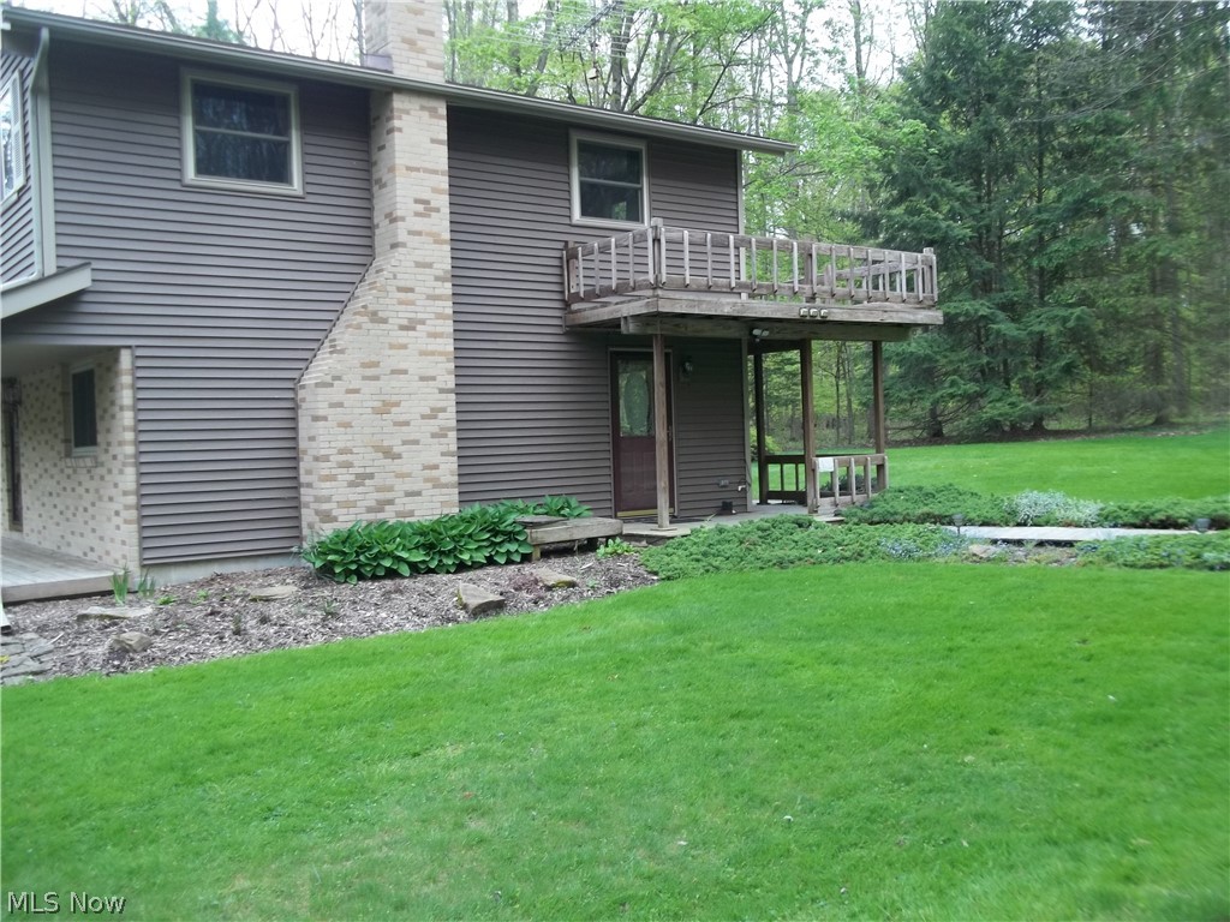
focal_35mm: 32
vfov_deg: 44.2
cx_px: 615
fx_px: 1137
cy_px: 461
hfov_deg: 56.8
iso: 80
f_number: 2.9
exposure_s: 1/100
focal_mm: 5.7
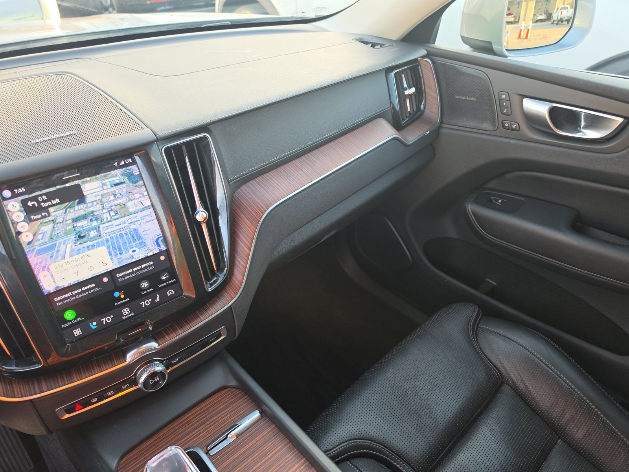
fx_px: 418
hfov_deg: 73.9
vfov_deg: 58.9
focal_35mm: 23
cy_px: 236
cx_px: 314
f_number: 1.4
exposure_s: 1/100
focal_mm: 6.5
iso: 21
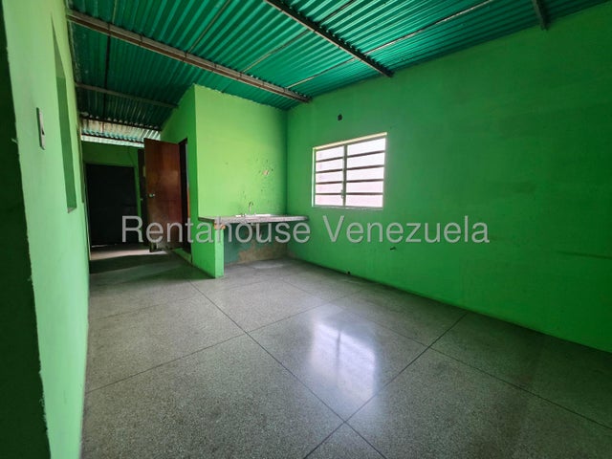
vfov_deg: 89.9
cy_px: 230
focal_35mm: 13
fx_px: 230
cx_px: 306
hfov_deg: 106.2
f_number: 1.9
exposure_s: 1/60
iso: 200
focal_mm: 2.2
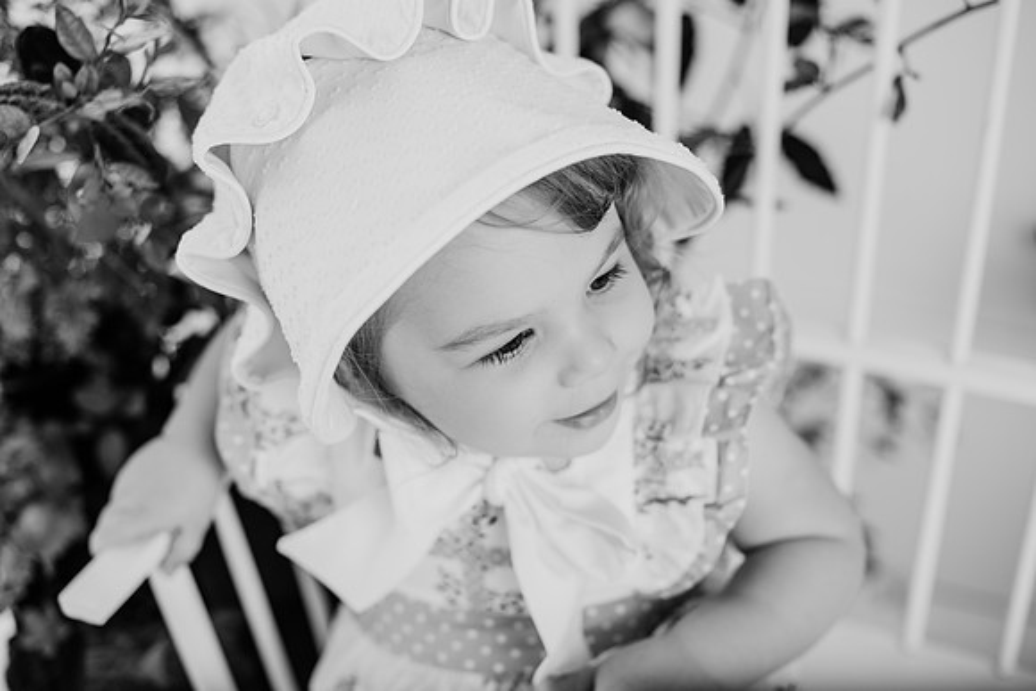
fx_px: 1439
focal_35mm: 50
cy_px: 346
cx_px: 518
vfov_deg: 27.0
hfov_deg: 39.6
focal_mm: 50
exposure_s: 1/250
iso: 200
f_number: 2.8
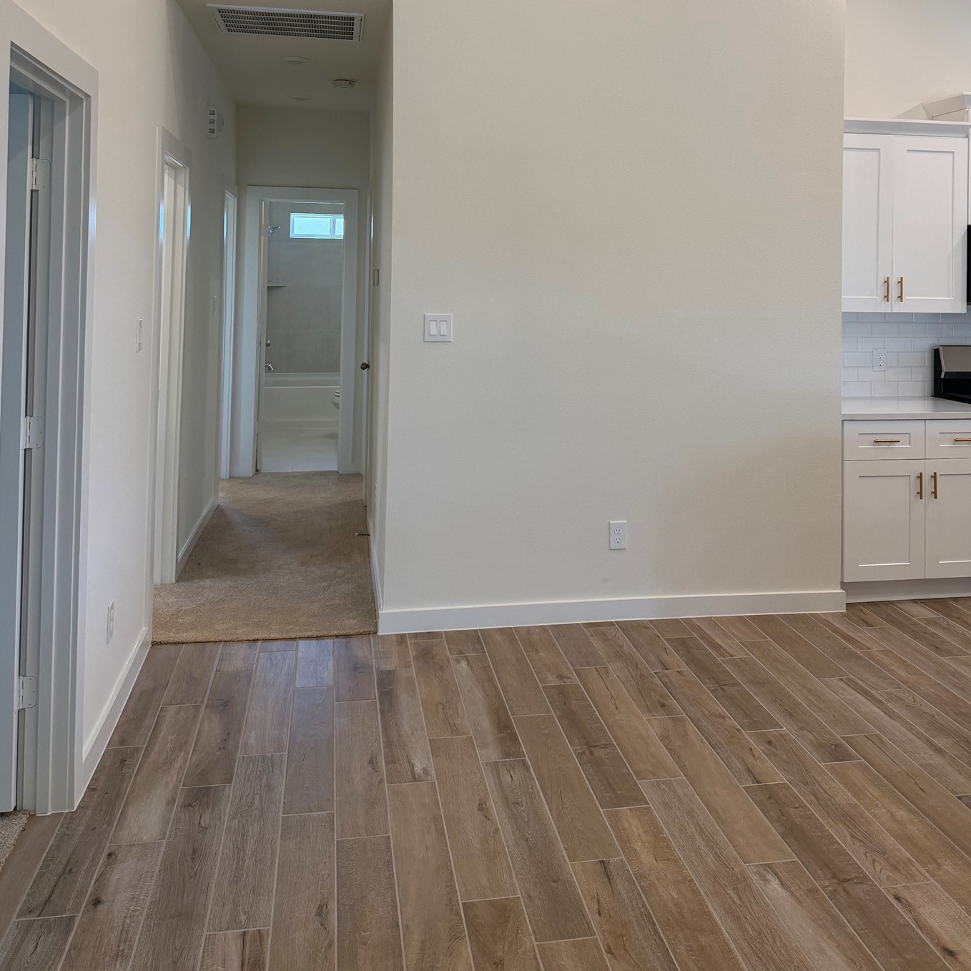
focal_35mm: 32
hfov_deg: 51.0
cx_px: 524
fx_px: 1016
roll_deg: -0.8
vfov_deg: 49.1
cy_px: 246
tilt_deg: +1.1
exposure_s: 1/148
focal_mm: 6.76
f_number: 1.78
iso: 125
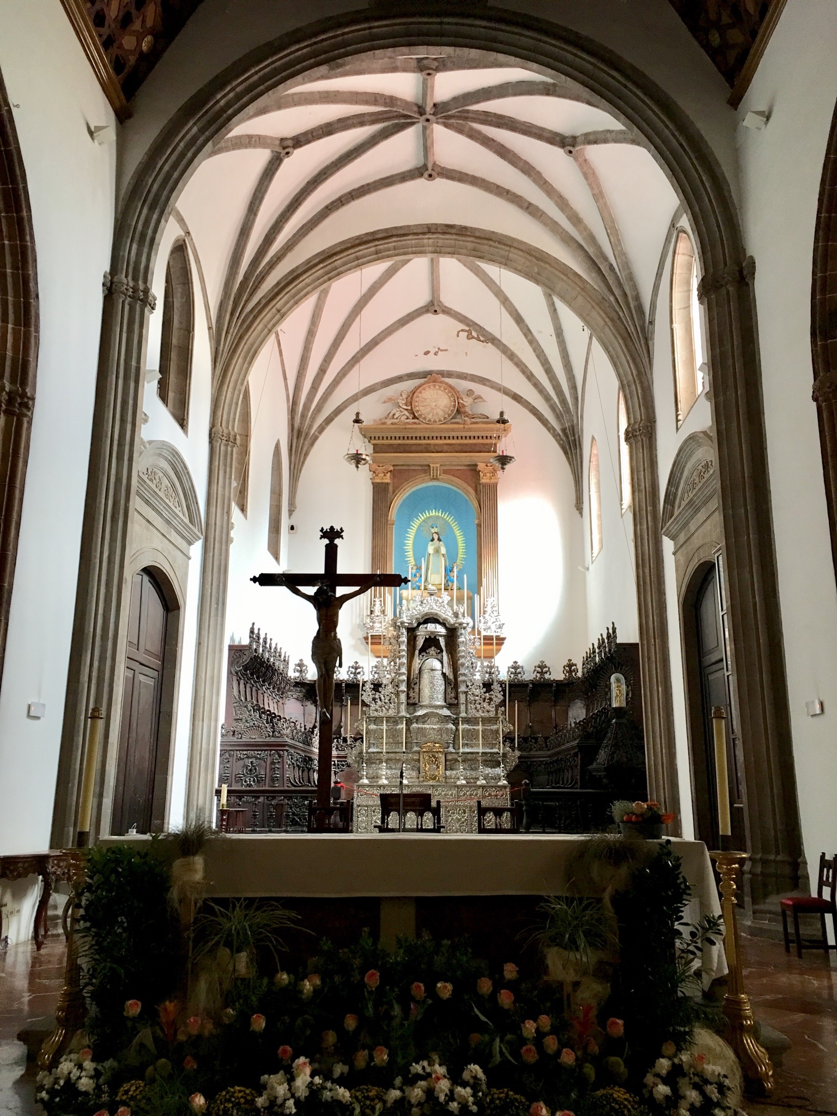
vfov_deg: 61.7
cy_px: 558
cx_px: 418
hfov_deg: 48.2
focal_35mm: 29
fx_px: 935
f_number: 2.2
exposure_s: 1/17
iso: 64
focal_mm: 4.15
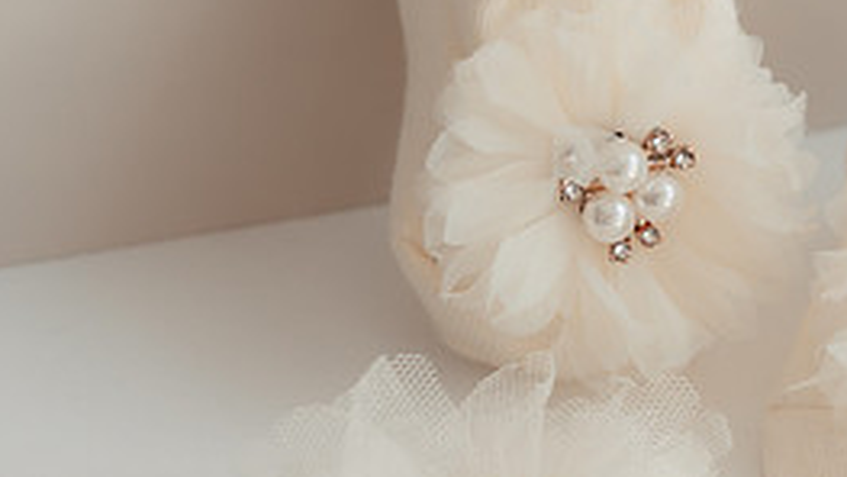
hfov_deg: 10.1
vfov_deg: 5.7
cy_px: 353
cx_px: 590
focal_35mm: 214
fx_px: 4807
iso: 200
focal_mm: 85
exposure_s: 1/250
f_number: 5
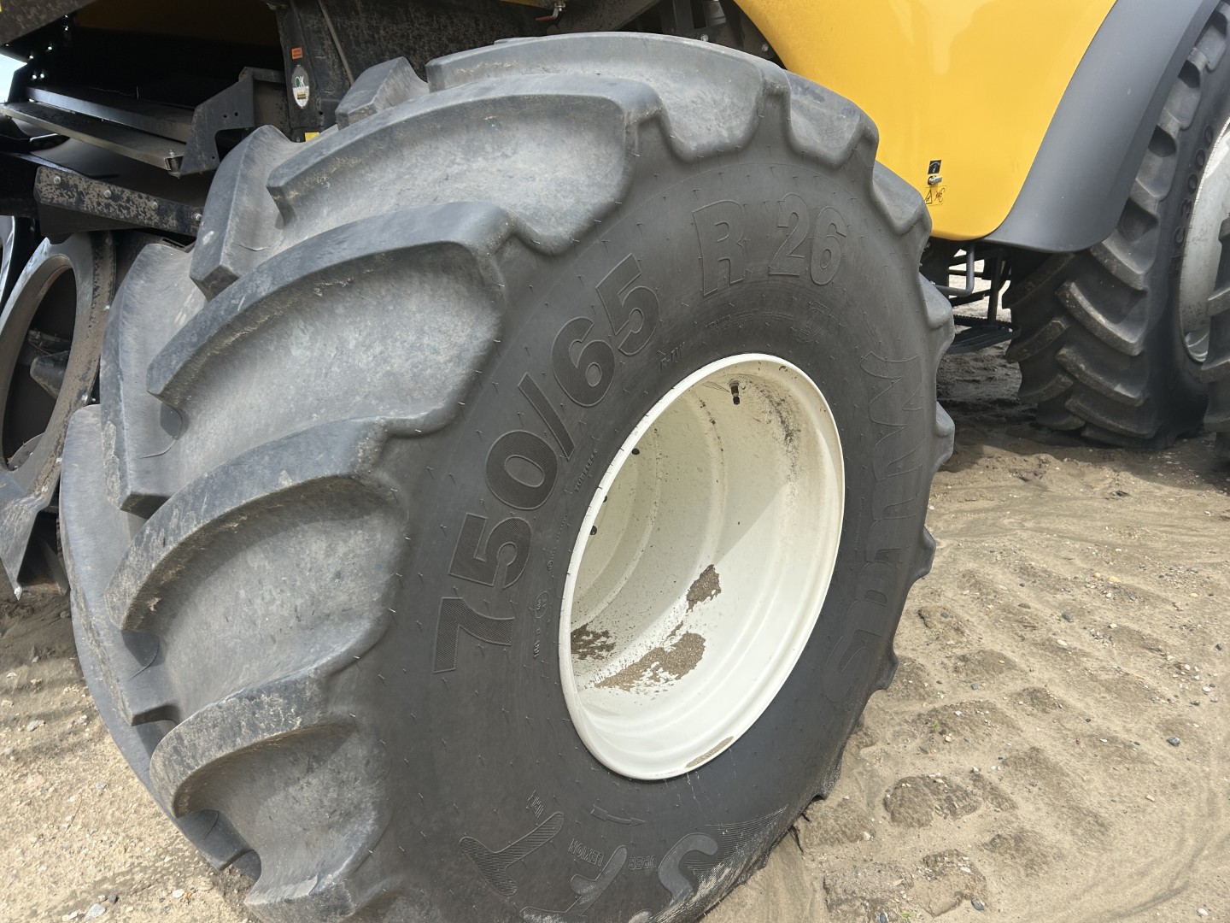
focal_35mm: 26
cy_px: 462
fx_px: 924
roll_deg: -1.0
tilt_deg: -17.9
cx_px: 615
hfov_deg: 67.3
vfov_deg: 53.1
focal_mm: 5.7
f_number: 1.5
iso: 50
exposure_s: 1/1669
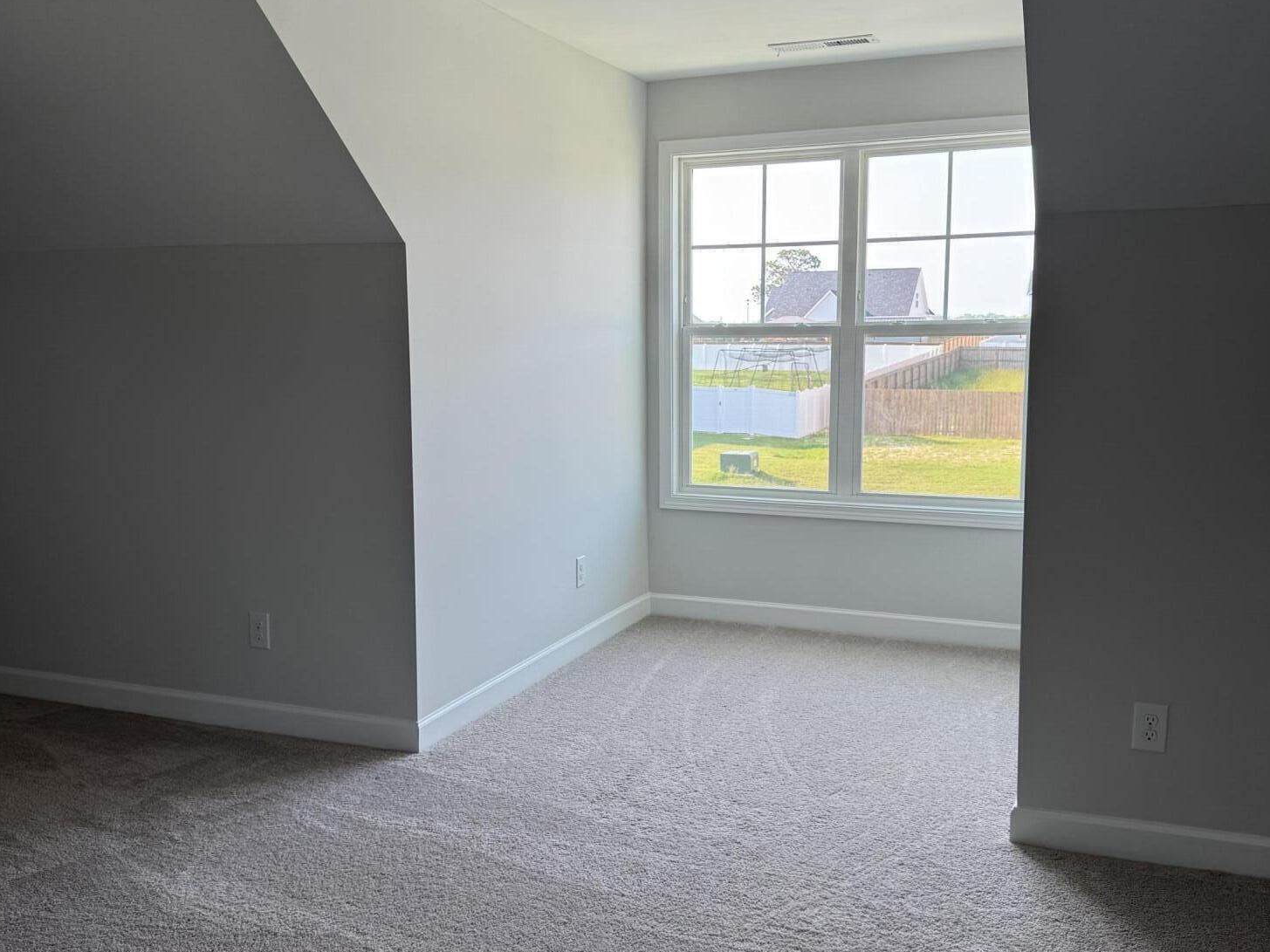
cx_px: 616
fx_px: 1211
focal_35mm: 33
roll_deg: +0.9
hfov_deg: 55.3
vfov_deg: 42.9
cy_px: 476
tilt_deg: -6.8
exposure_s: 1/121
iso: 50
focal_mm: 6.76
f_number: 1.78
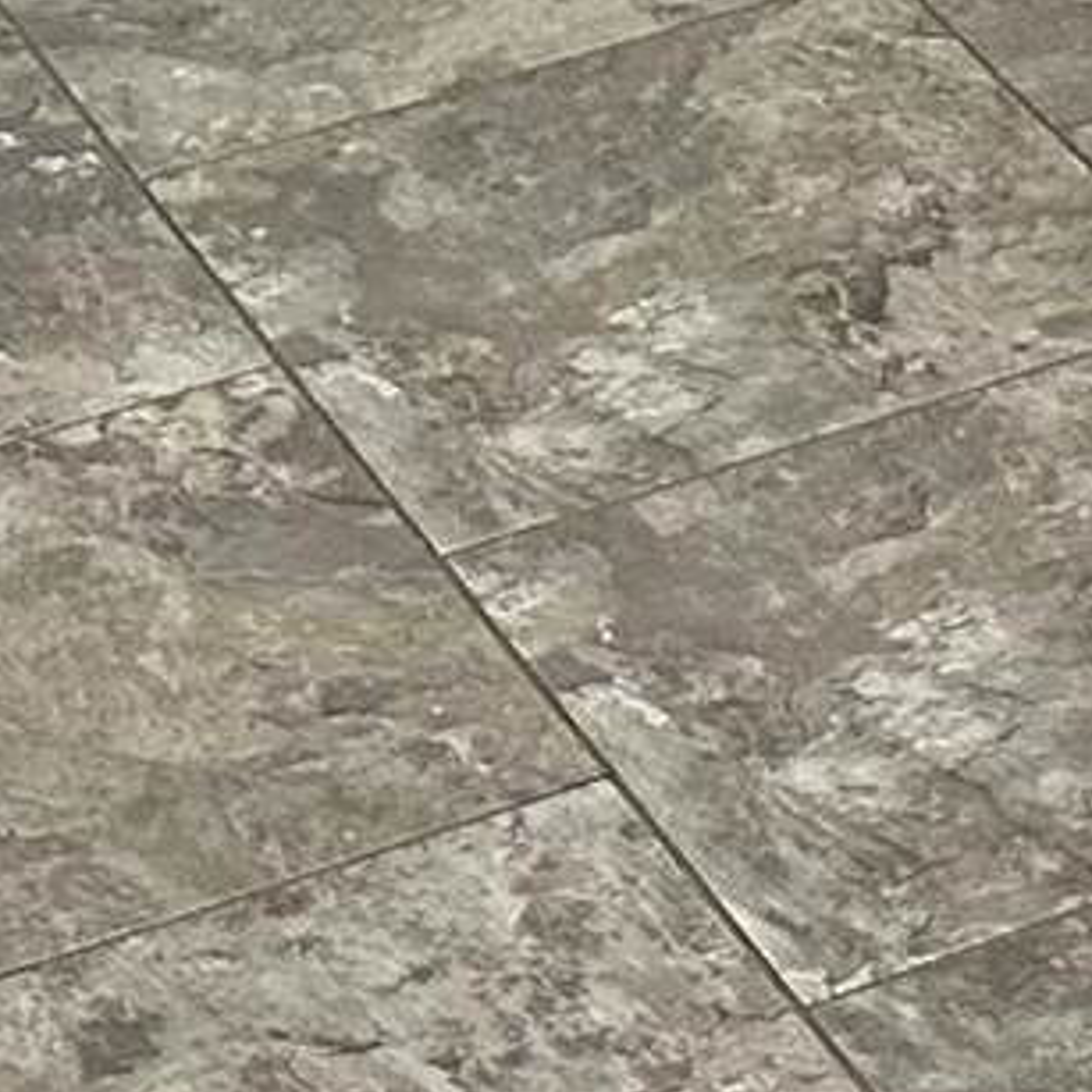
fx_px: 7566
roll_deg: +0.1
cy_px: -2682
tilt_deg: -8.4
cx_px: 1846
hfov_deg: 8.0
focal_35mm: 212
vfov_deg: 7.0
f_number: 1.78
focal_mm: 6.86
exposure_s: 1/120
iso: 160
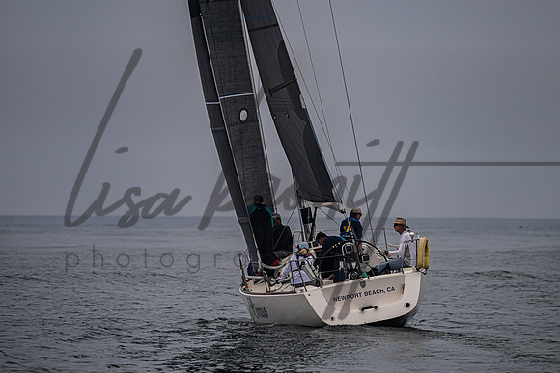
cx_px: 292
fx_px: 8467
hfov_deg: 3.8
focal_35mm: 544
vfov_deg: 2.5
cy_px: 163
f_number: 5.6
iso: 400
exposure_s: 1/5000
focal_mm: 400
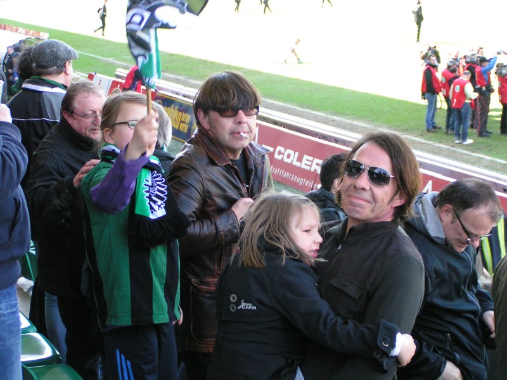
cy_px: 190
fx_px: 1201
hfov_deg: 23.8
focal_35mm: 82
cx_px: 254
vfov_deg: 18.0
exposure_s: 1/125
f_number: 3.2
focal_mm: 12.6
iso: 160
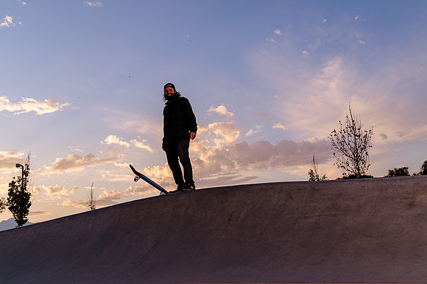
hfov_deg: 56.1
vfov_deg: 39.1
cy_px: 136
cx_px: 194
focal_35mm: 34
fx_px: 400
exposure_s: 1/500
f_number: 5
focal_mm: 30
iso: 400
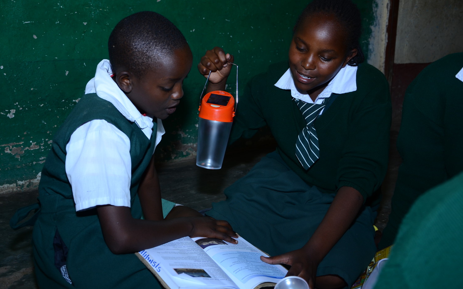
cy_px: 139
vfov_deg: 26.3
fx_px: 618
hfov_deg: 41.1
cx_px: 231
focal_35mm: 49
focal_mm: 32
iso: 320
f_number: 4.5
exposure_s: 1/60
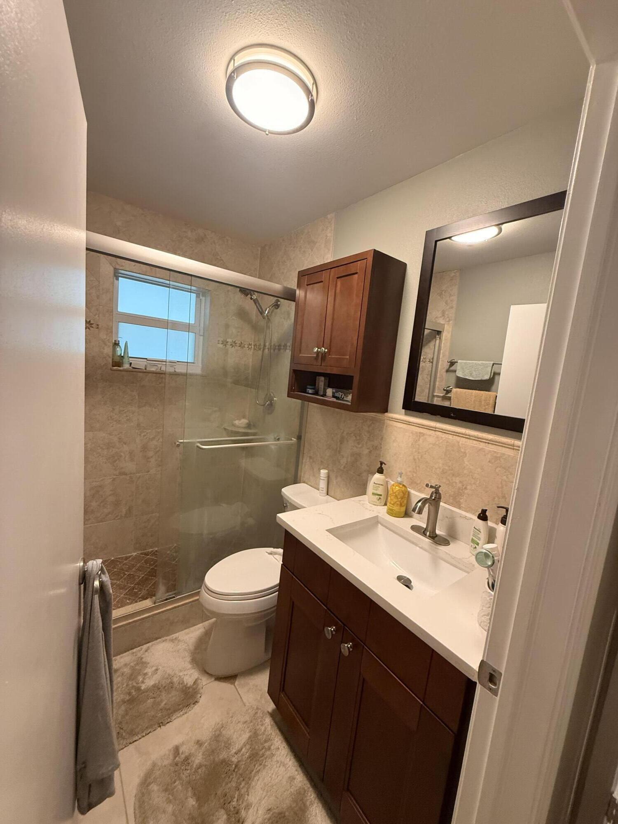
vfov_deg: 102.1
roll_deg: -6.6
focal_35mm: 14
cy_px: 412
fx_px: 333
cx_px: 309
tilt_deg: -5.9
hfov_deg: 85.7
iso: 320
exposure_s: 1/60
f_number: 2.2
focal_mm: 2.22
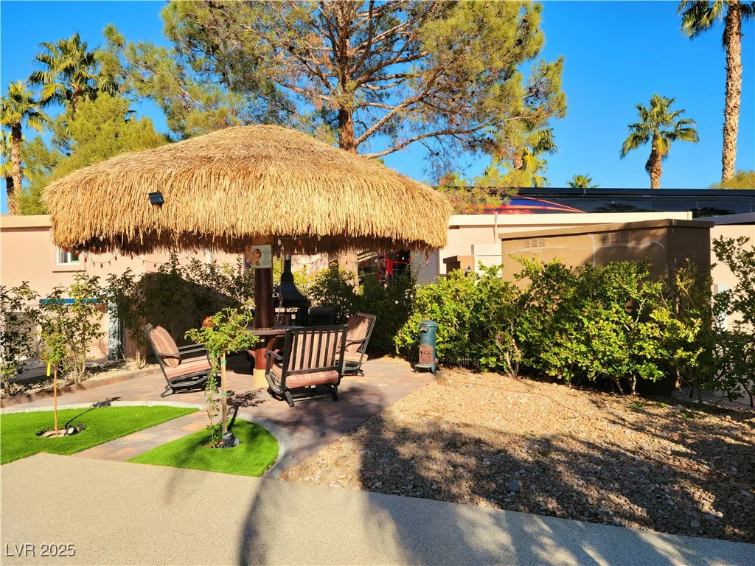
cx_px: 378
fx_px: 611
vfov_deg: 49.7
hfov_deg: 63.4
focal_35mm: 28
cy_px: 283
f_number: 2
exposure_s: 1/833
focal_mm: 5.9
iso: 25
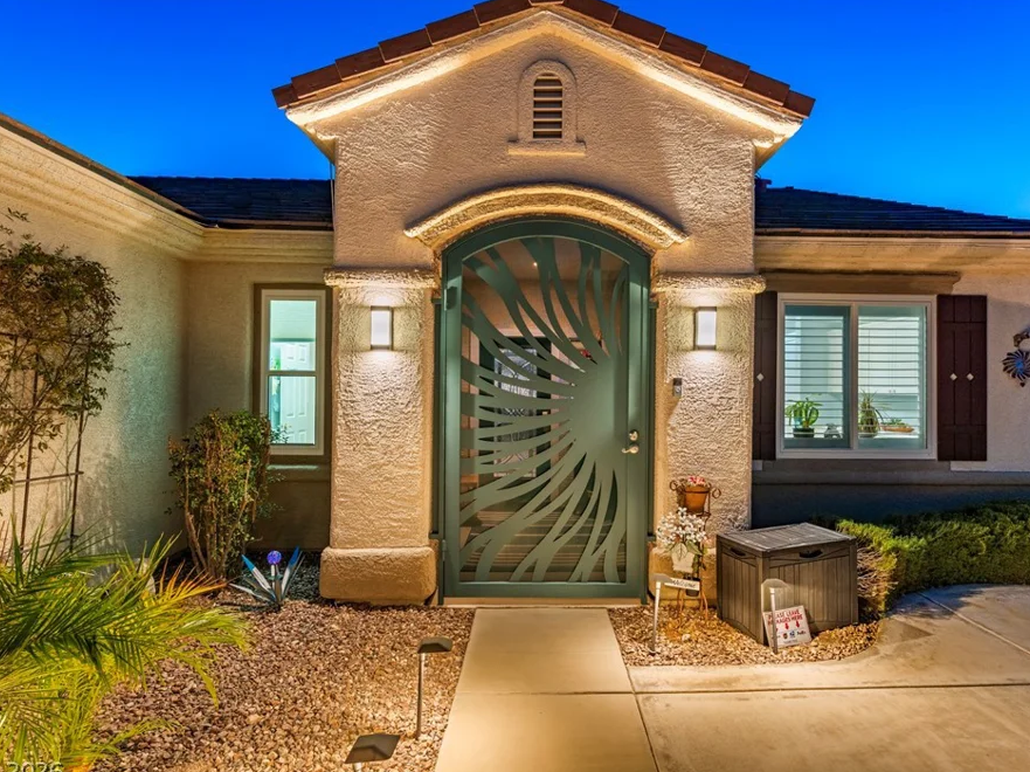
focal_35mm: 19
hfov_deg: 84.6
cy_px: 390
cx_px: 546
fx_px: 565
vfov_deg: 68.6
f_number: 5.6
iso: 400
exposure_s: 1/25
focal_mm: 17
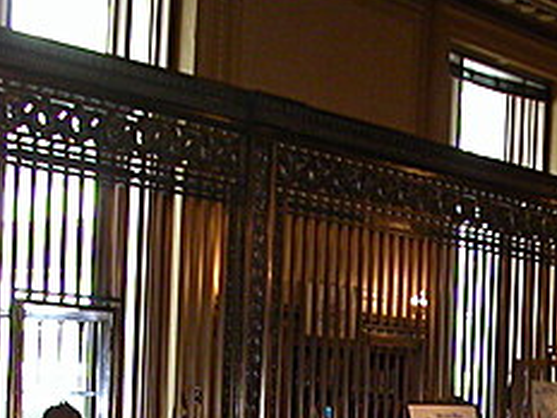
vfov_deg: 14.5
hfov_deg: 19.8
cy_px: 535
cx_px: 462
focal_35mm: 98
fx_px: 1577
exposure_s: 1/59.9
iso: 200
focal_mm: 5.6
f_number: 2.7
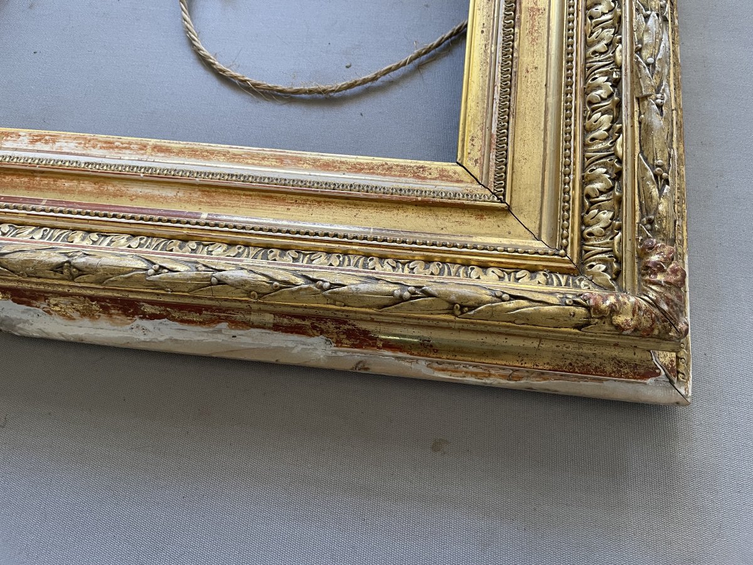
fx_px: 566
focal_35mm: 26
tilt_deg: -68.5
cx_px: 376
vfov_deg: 53.1
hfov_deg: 67.3
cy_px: 282
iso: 160
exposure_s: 1/60
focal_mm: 4.2
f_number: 1.6
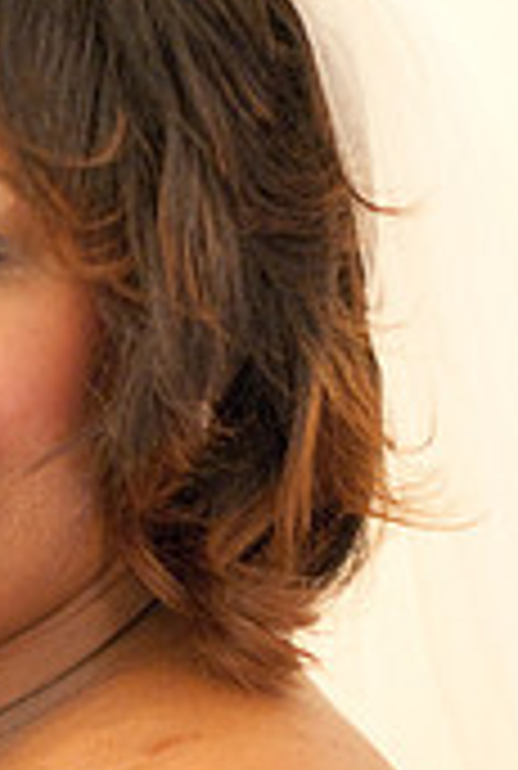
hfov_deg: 7.0
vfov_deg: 10.4
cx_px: -106
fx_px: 4226
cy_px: 621
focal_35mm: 197
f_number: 1.4
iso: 800
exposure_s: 1/100
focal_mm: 50
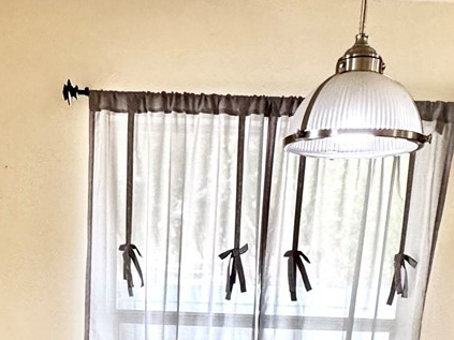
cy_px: 494
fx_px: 695
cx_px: 170
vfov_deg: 22.9
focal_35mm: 53
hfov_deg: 36.0
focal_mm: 2.22
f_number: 2.2
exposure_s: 1/120
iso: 250
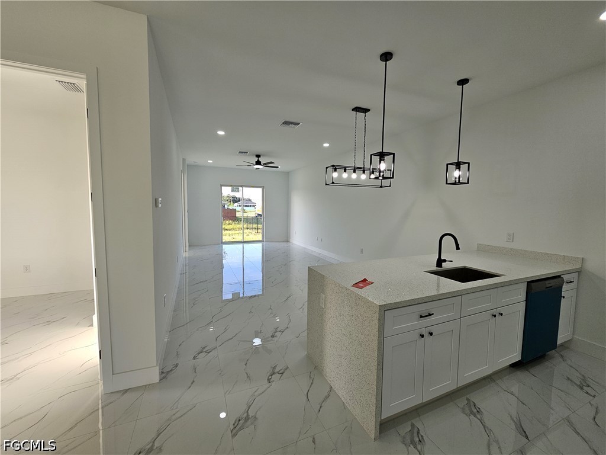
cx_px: 303
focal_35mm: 13
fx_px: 228
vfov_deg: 89.9
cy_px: 228
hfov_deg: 106.2
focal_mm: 2.2
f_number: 2.2
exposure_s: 1/135
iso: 50
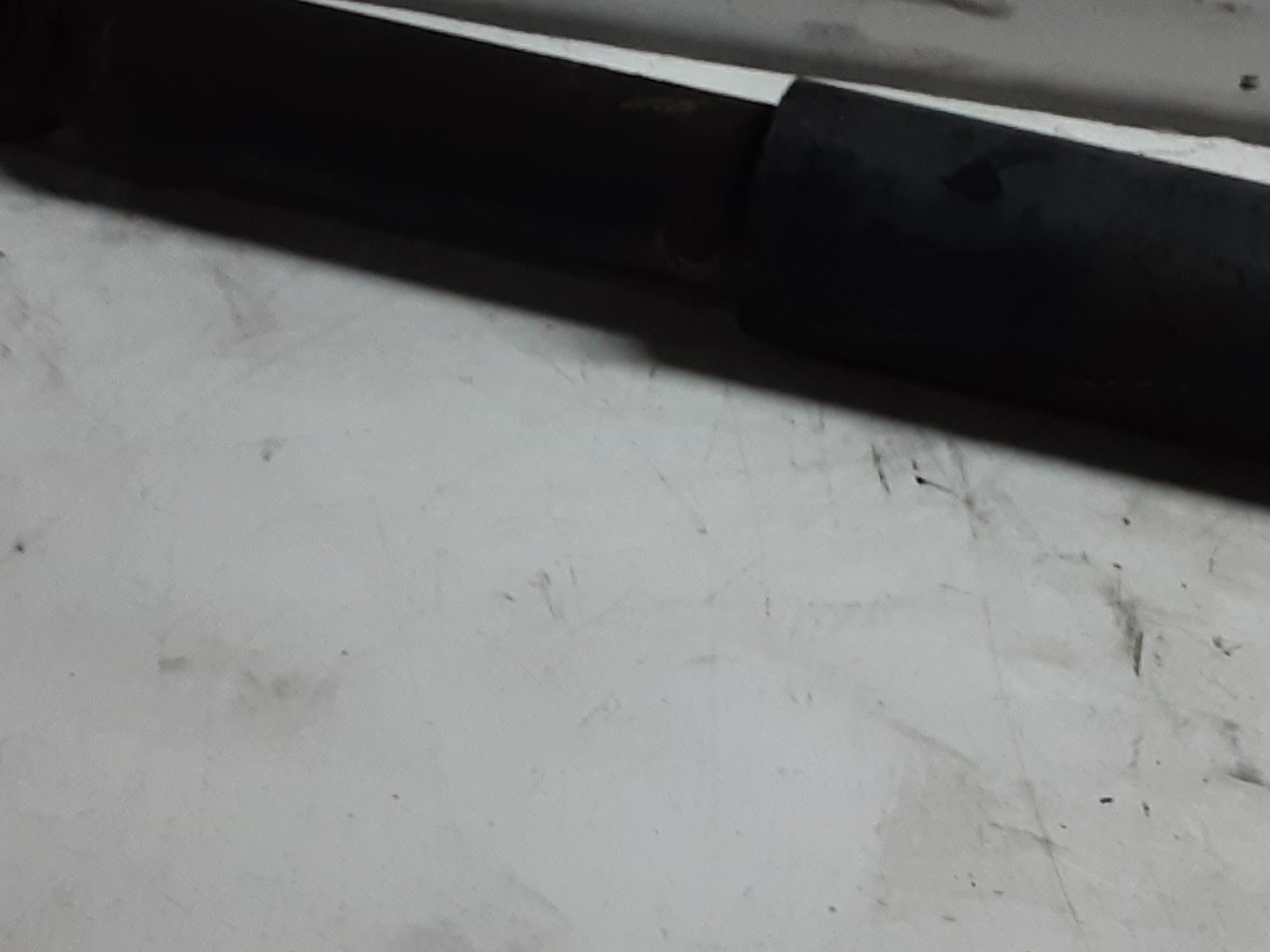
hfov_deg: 32.1
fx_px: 2201
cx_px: 775
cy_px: 524
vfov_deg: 24.4
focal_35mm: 60
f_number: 1.9
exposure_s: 1/50
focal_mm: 2.91
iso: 125
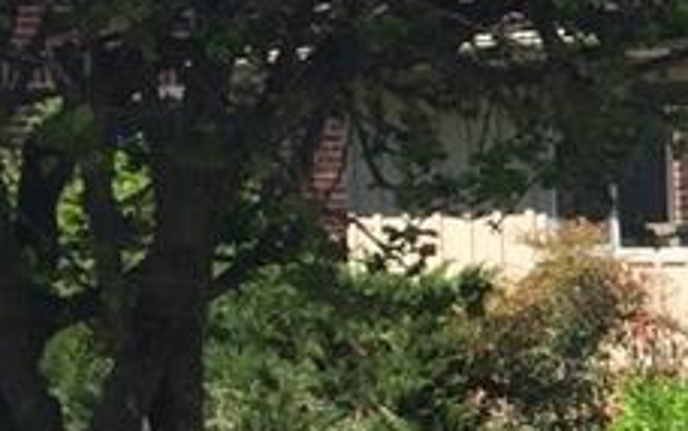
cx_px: 1681
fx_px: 3791
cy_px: 603
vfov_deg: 6.4
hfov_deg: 9.2
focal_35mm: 202
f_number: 2.2
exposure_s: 1/1883
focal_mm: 4.15
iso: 32
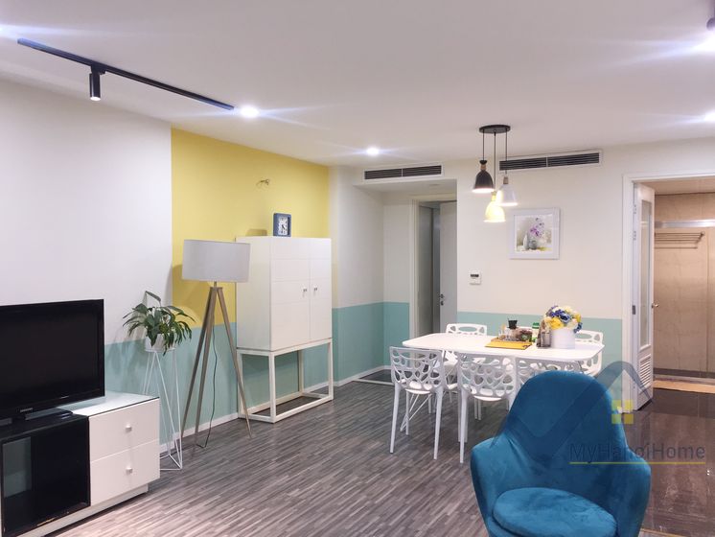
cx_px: 358
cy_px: 268
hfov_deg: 61.6
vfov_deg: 48.3
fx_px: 599
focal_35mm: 29
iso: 64
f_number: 2.2
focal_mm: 4.15
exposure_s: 1/33
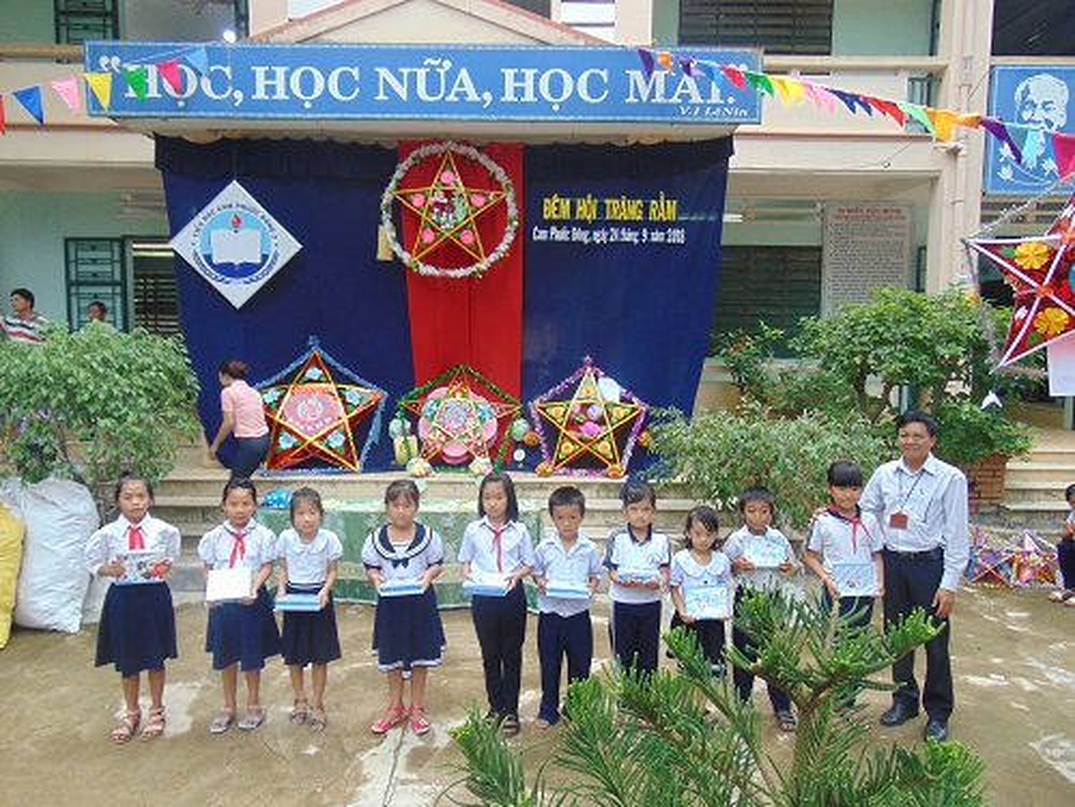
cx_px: 538
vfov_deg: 54.9
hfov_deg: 69.4
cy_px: 404
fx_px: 776
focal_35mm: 25
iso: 100
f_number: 3
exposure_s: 1/30
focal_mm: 4.5
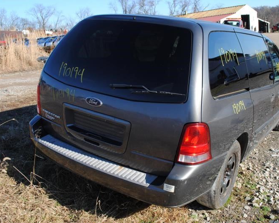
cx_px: 157
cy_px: 112
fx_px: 281
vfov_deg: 43.3
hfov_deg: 52.7
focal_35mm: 34
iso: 100
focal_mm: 20
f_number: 6.3
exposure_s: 1/160
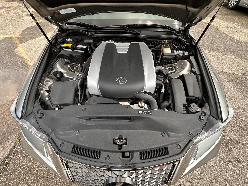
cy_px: 93
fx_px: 100
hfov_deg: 102.1
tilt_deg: -53.8
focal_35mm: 14
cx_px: 124
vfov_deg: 85.7
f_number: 2.2
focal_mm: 2.22
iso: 40
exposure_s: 1/312
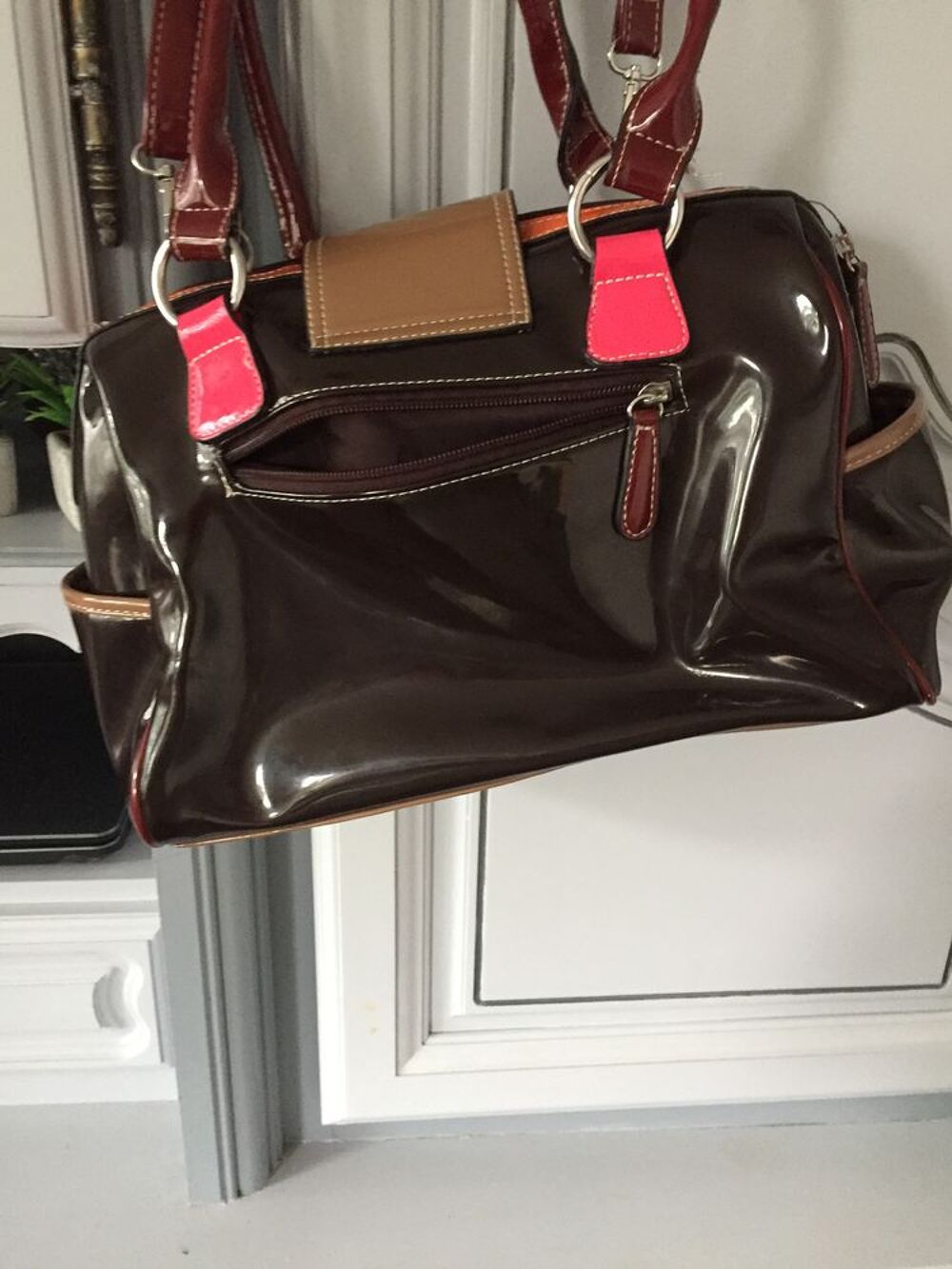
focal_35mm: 29
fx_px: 1063
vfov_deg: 61.7
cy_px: 634
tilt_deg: -26.3
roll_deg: -2.6
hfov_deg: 48.2
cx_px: 476
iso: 250
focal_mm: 4.15
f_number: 2.2
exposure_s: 1/25
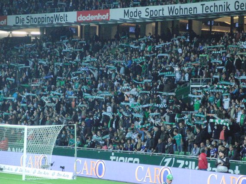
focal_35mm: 157
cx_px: 123
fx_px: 1115
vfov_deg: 9.4
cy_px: 92
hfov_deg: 12.6
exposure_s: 1/50
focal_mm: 27.31
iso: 800
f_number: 4.4
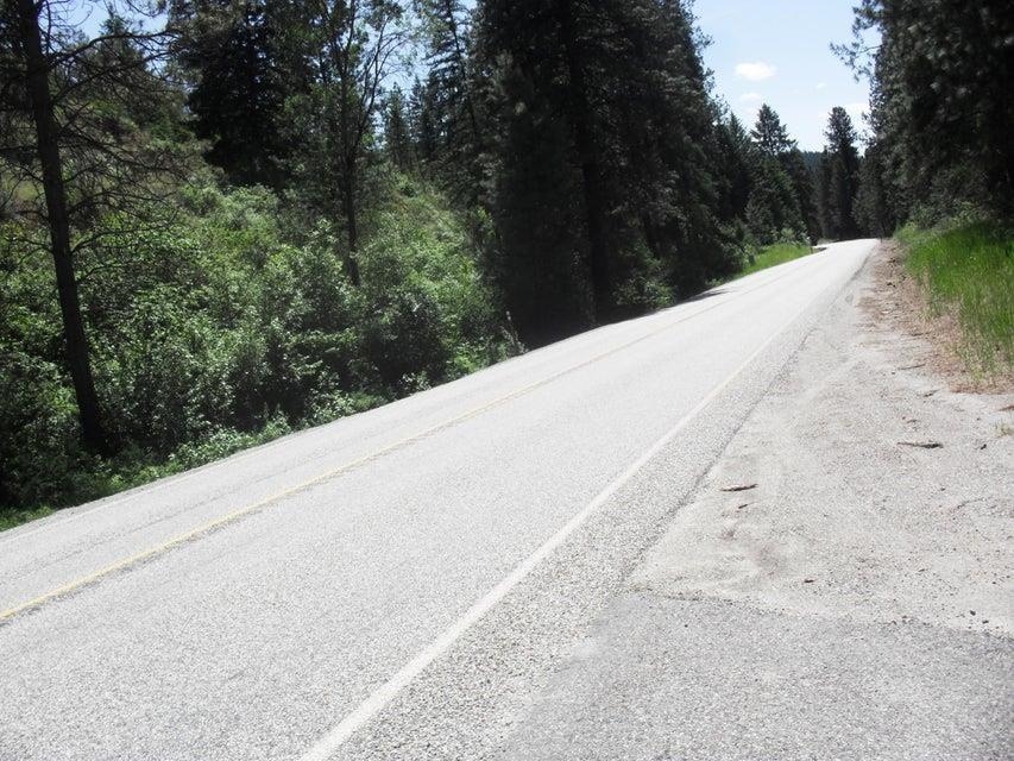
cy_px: 380
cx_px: 507
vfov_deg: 40.7
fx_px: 1025
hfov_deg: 52.6
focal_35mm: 35
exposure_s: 1/180
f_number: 8.4
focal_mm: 6.3
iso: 100
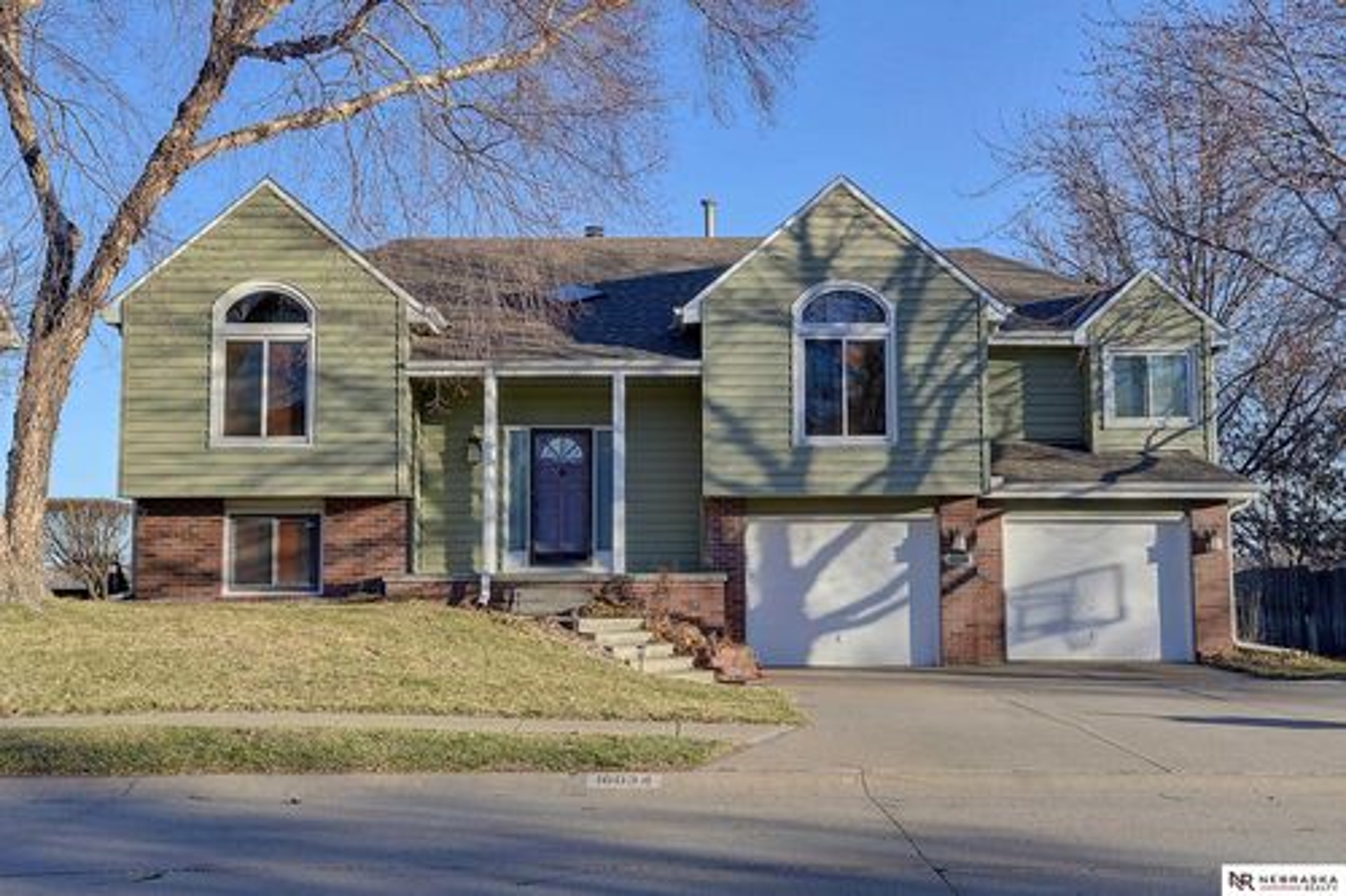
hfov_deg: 54.5
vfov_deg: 37.8
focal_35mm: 35
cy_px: 448
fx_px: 1308
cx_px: 673
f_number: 16
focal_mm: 35
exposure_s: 1/30
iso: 125
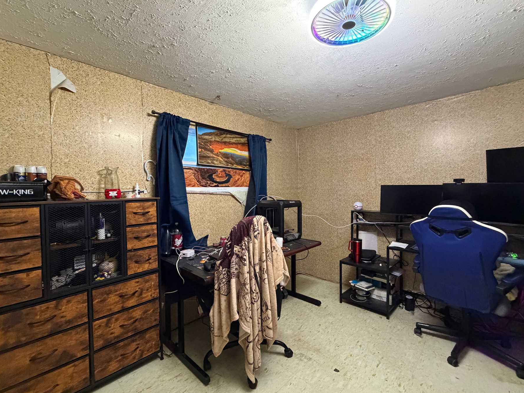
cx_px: 254
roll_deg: +1.0
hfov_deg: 94.5
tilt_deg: -0.4
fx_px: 242
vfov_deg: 78.1
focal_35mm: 16
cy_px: 196
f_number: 2.2
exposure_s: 1/60
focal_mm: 2.22
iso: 800
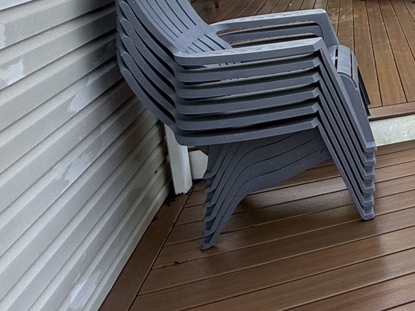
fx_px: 503
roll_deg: +0.2
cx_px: 565
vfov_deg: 31.3
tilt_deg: -9.1
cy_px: -12
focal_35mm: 42
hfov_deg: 31.7
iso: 50
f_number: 2.2
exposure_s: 1/197
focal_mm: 2.22
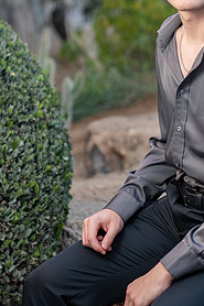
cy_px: 80
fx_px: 1447
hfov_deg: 8.1
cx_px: 161
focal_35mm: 170
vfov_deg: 12.1
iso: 800
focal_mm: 105
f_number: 4
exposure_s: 1/80
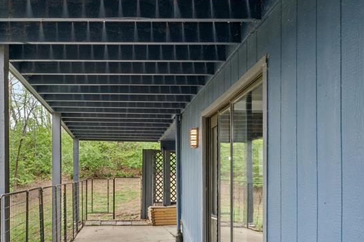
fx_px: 305
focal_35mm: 30
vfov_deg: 41.7
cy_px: 190
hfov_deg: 61.0
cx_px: 144
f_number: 22
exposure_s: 1/3.33
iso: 100
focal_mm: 16.1
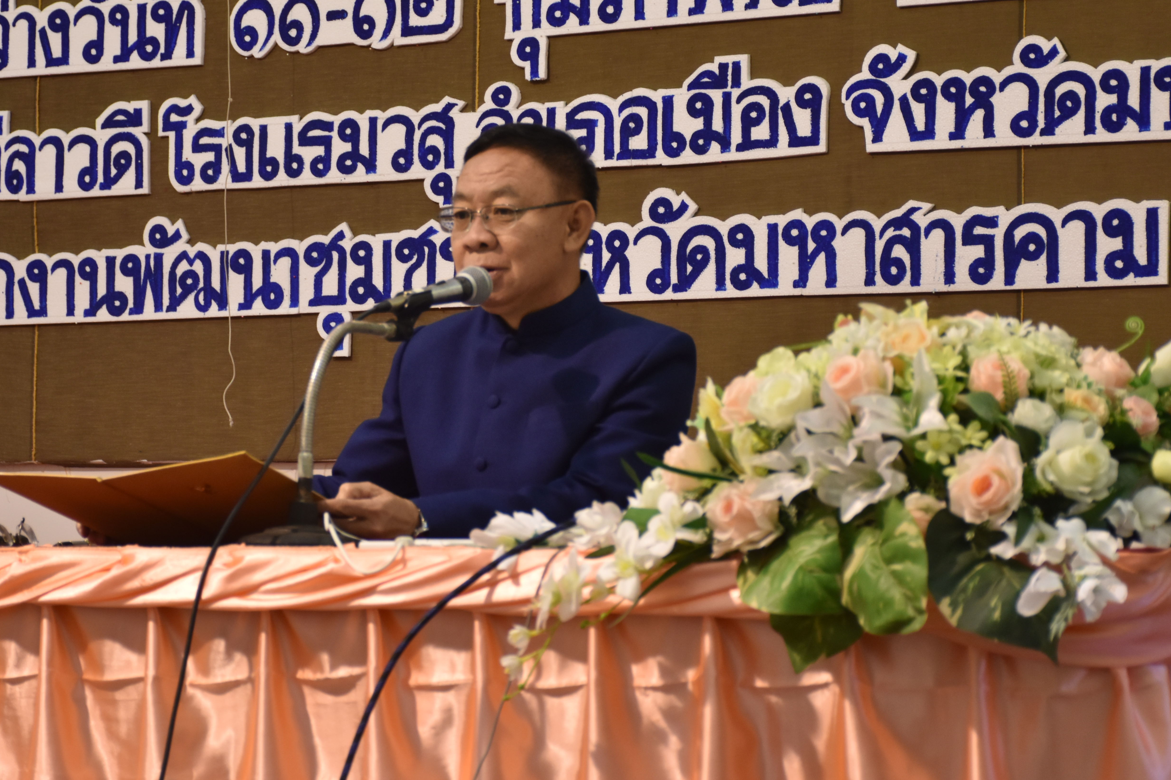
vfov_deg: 12.5
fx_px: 3578
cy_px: 354
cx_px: 493
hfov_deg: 18.6
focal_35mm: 110
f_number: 5
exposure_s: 1/60
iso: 720
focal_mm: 60
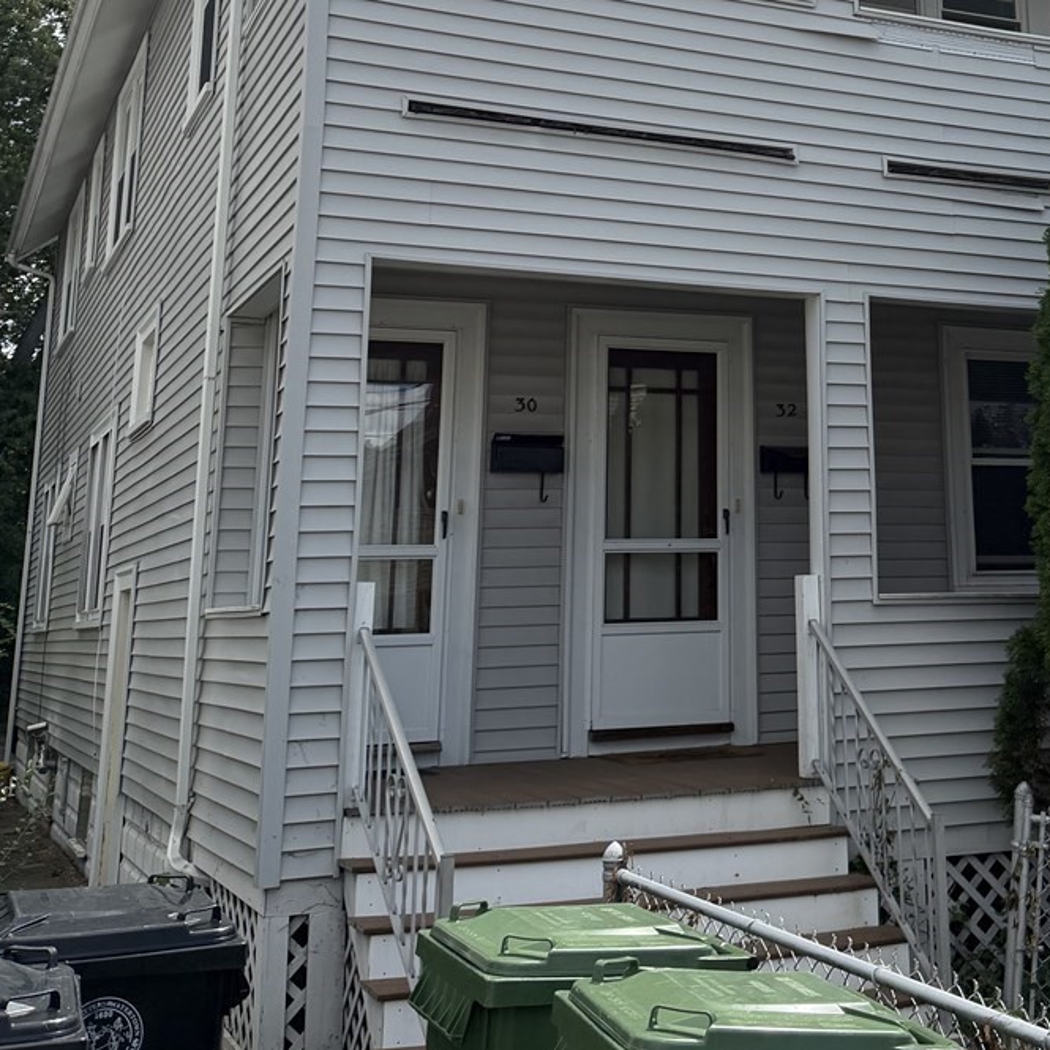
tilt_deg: +15.5
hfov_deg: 33.6
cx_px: 845
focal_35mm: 49
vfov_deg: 33.3
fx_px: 1682
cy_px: 152
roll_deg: +1.7
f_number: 1.78
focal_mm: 6.76
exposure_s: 1/8130
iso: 100
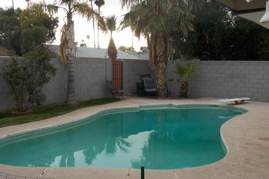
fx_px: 269
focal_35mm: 36
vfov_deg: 36.8
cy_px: 78
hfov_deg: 53.1
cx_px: 135
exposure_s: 1/40
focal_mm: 6.1
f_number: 3.4
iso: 80
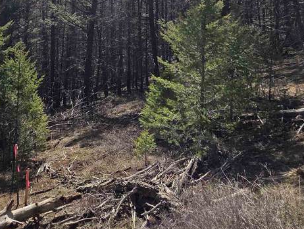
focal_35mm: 36
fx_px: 316
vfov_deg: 34.6
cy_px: -18
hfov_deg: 51.3
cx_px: 138
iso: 40
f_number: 1.9
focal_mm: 2.2
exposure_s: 1/2586
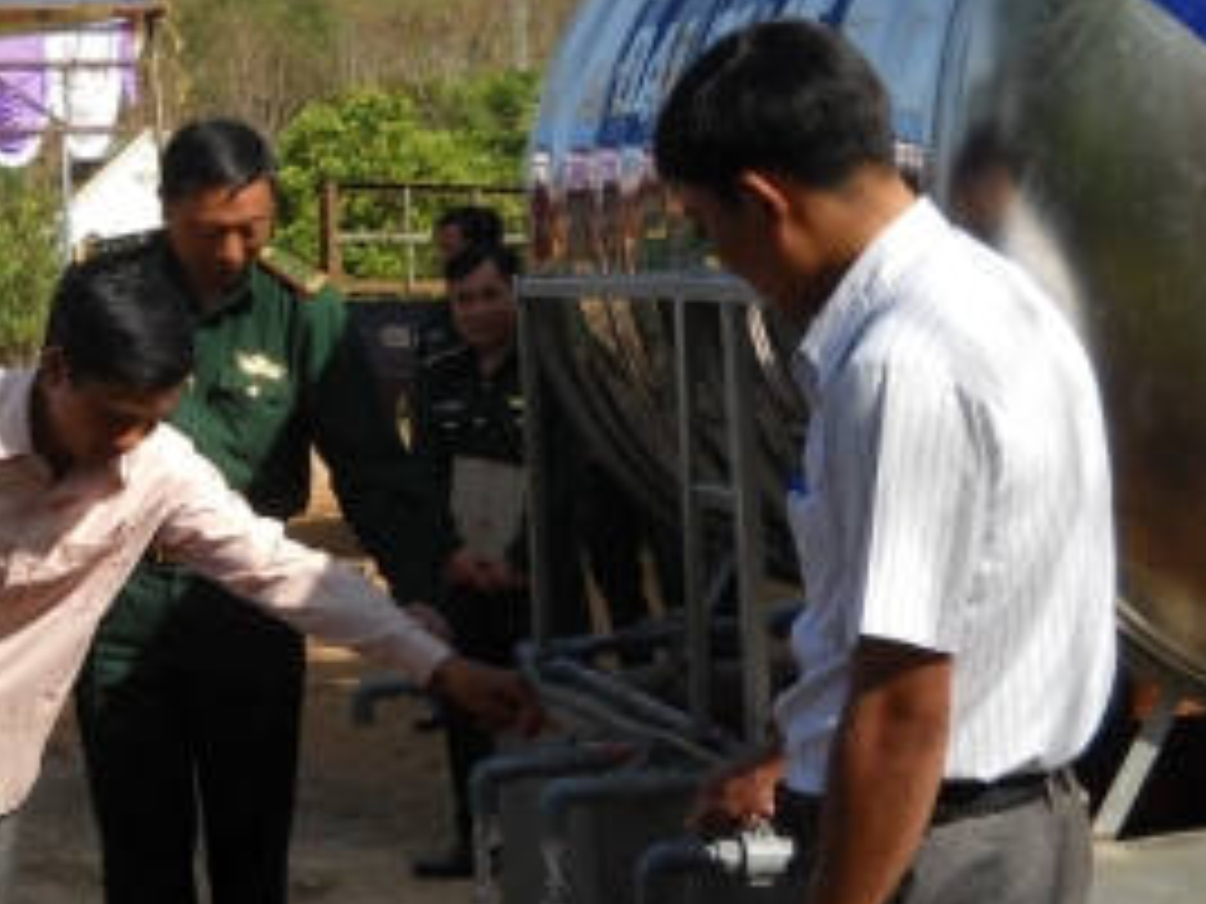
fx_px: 2927
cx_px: 158
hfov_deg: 22.8
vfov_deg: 17.6
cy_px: 517
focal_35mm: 84
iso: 64
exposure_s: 1/676
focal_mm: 6.72
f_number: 3.1
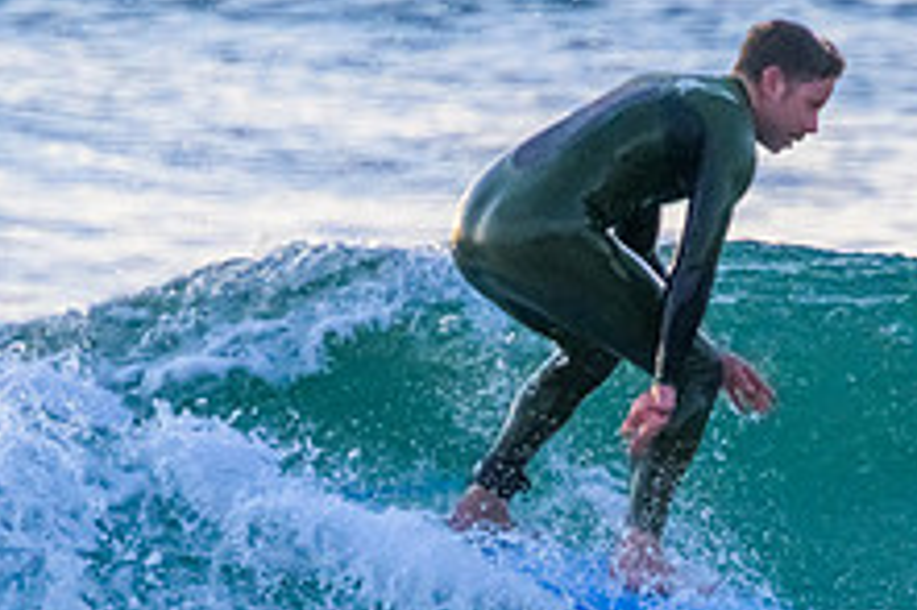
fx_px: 53527
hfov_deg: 1.0
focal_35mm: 2103
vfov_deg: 0.7
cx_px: 855
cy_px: 687
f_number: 11
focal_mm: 800
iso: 4000
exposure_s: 1/1600
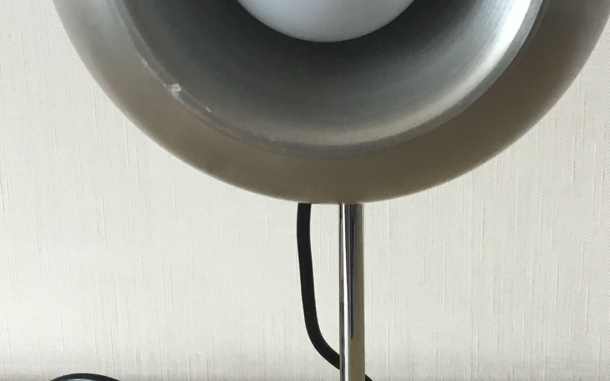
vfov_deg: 16.3
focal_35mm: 80
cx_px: 368
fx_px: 1330
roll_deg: +1.0
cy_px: 187
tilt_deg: -18.7
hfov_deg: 25.8
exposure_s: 1/33
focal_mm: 3.3
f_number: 2.4
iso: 64
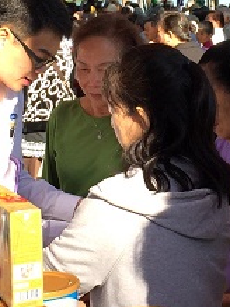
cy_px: 81
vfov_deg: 18.5
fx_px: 940
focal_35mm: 106
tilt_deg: -5.5
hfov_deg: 13.9
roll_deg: +0.3
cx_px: 156
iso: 32
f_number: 2.2
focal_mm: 4.15
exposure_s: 1/363
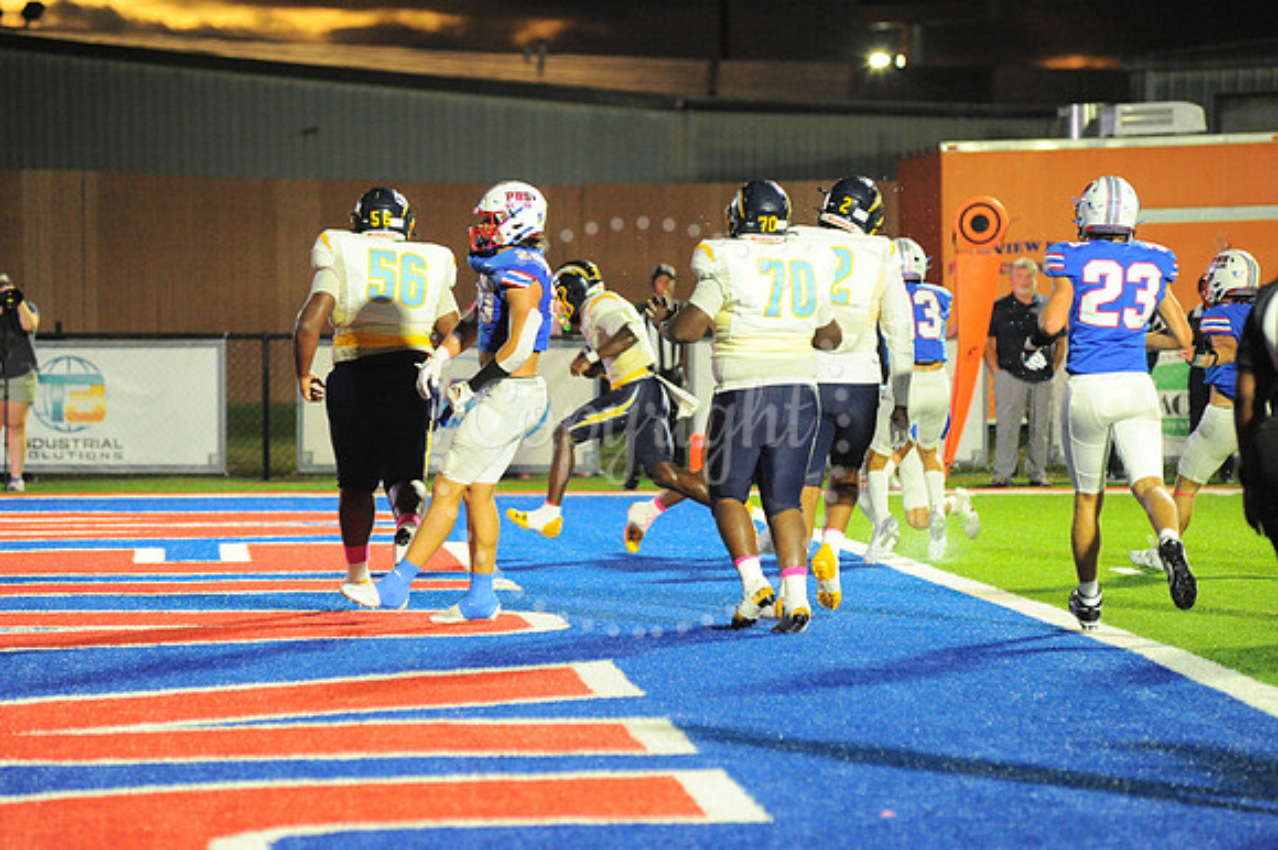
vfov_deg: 6.9
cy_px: 425
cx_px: 639
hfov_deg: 10.3
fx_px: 7096
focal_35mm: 200
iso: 5000
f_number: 4.5
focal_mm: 200
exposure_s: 1/500
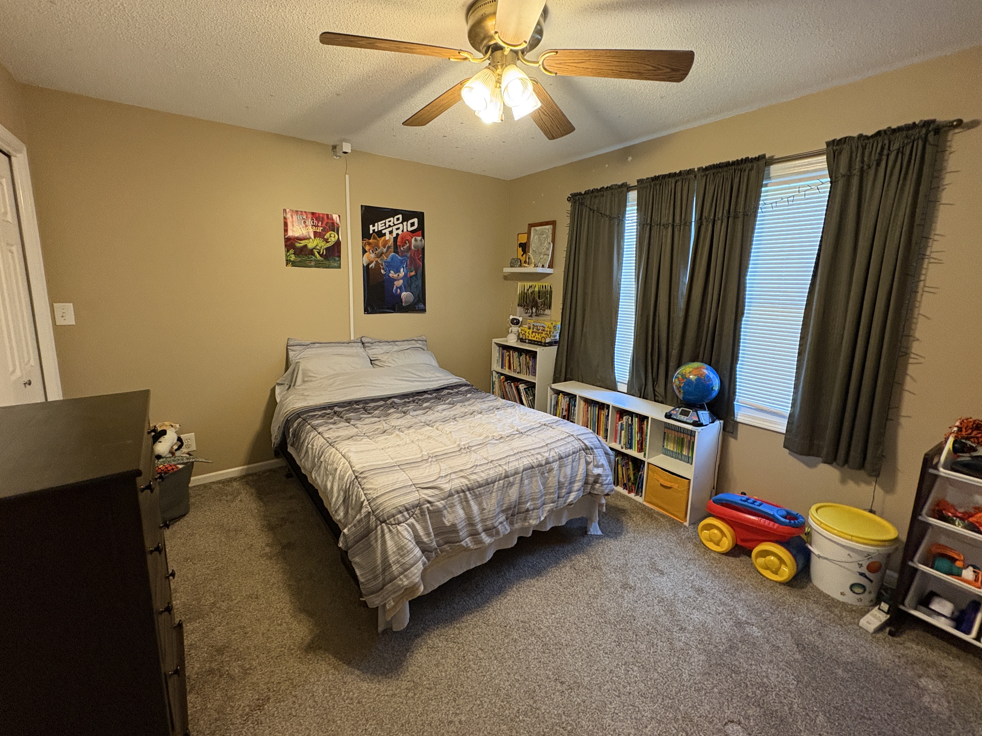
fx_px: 426
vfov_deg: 81.7
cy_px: 351
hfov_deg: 98.1
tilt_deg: -8.8
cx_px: 468
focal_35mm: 15
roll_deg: -1.1
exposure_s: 1/60
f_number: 2.2
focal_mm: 2.22
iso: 400
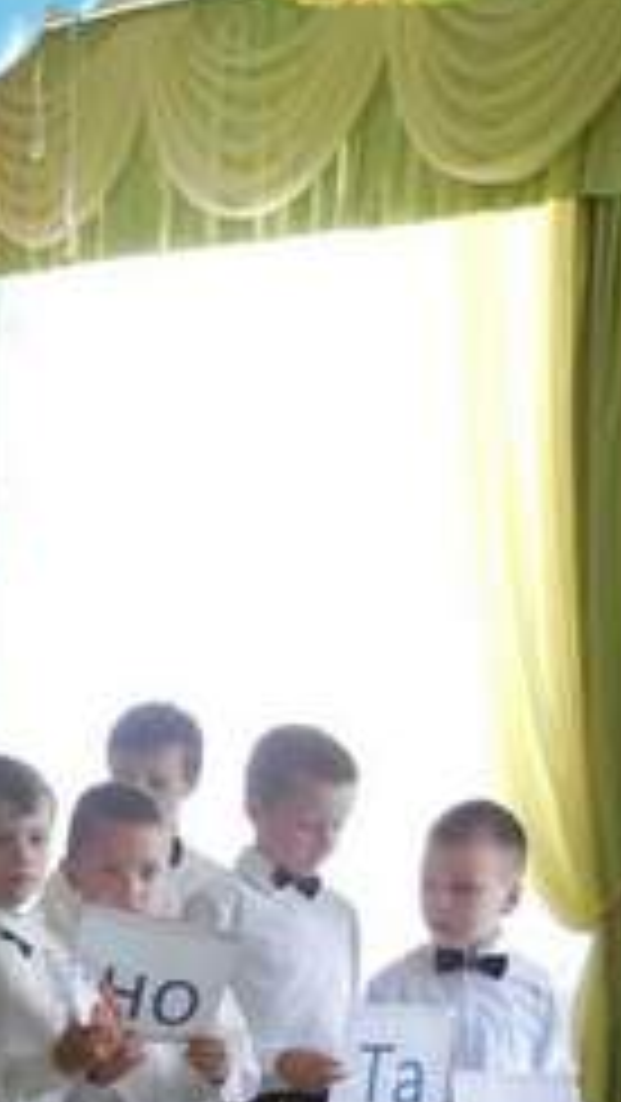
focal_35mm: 141
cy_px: 747
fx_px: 4123
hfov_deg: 8.4
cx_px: -387
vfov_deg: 15.2
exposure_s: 1/30
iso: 360
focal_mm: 10.9
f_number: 4.2
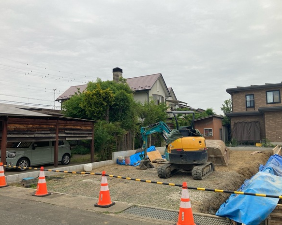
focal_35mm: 30
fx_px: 250
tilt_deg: +6.8
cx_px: 142
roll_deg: -0.5
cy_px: 115
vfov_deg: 48.5
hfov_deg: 58.8
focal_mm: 3.99
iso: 32
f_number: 1.8
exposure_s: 1/121
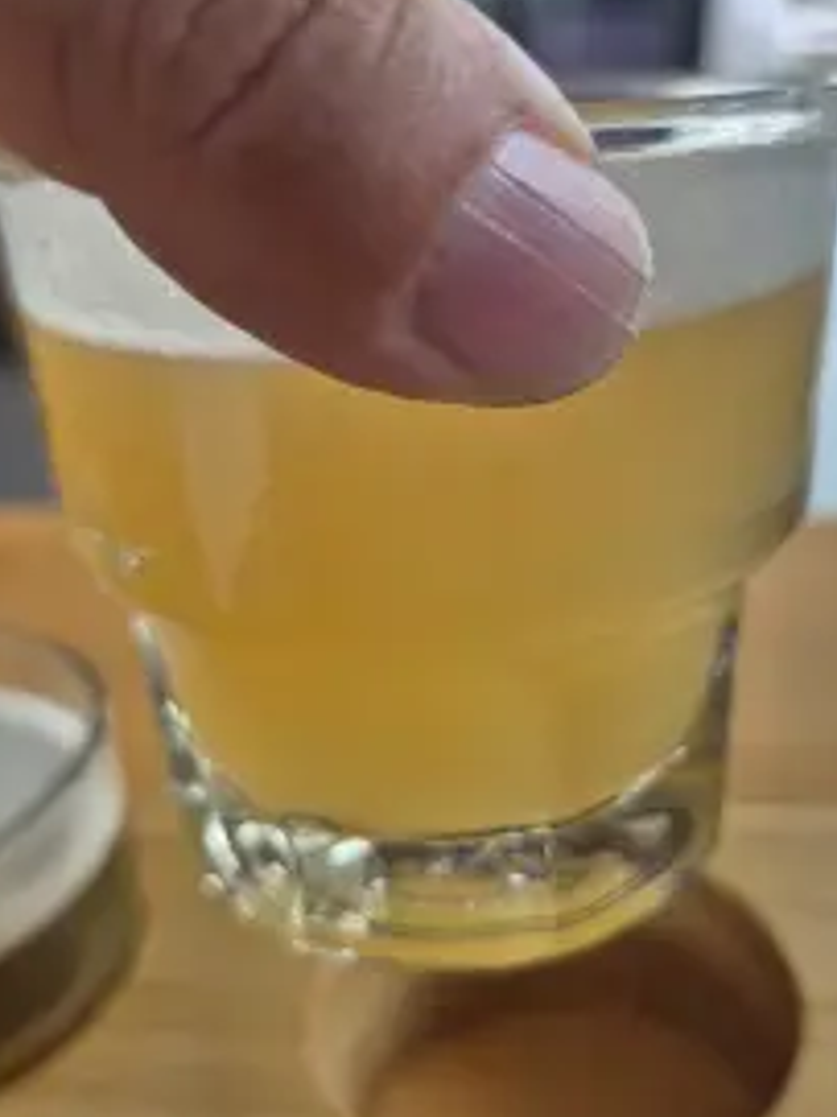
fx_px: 1097
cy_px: 594
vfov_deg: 53.9
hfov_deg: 41.7
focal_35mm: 34
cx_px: 449
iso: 80
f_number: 1.8
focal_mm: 5.4
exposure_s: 1/120
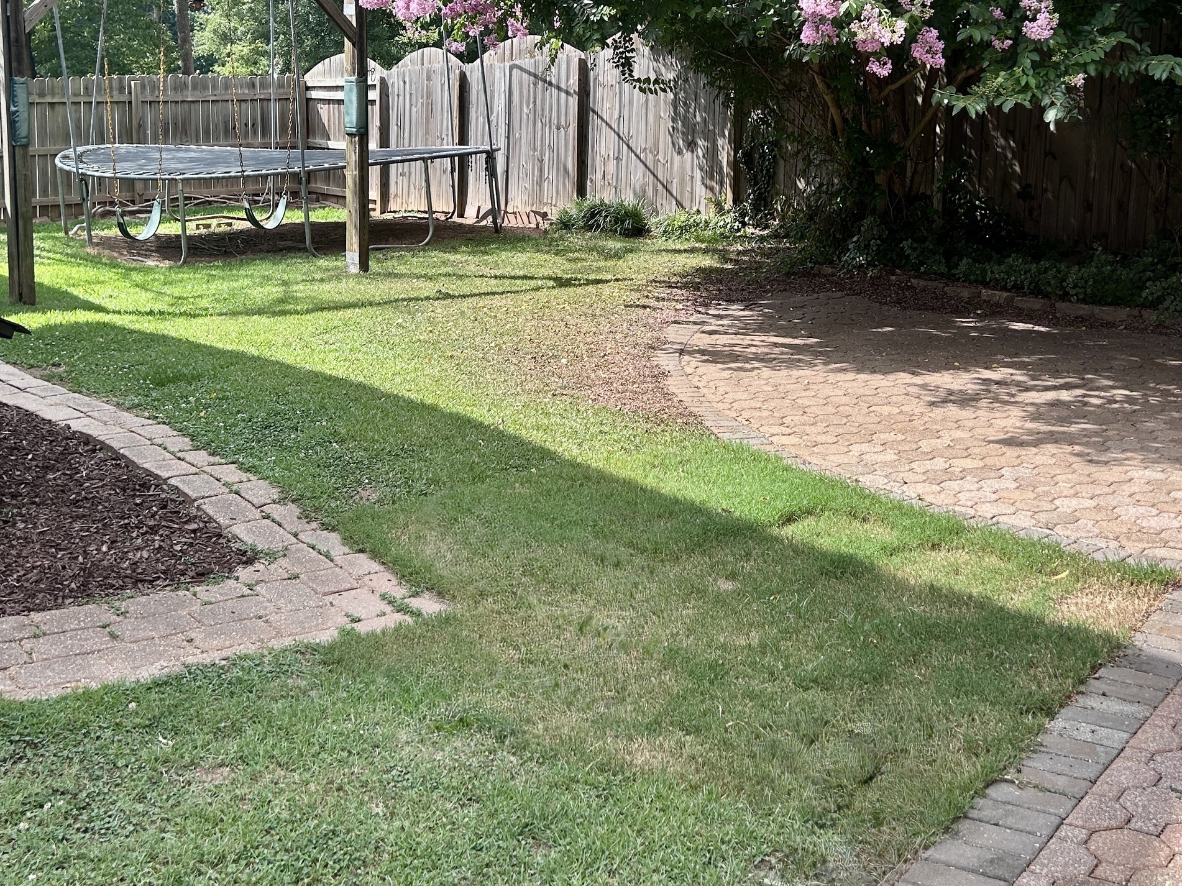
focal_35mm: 42
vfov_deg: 33.6
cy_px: 221
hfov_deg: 44.8
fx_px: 1434
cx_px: 595
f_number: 1.5
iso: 50
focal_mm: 5.7
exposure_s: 1/1412
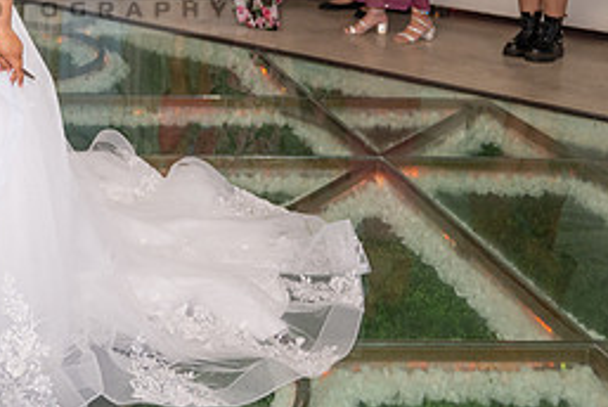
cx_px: -86
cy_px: -110
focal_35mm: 70
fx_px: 1184
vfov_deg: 18.3
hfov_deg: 26.2
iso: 1000
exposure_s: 1/160
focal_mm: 26
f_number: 3.2
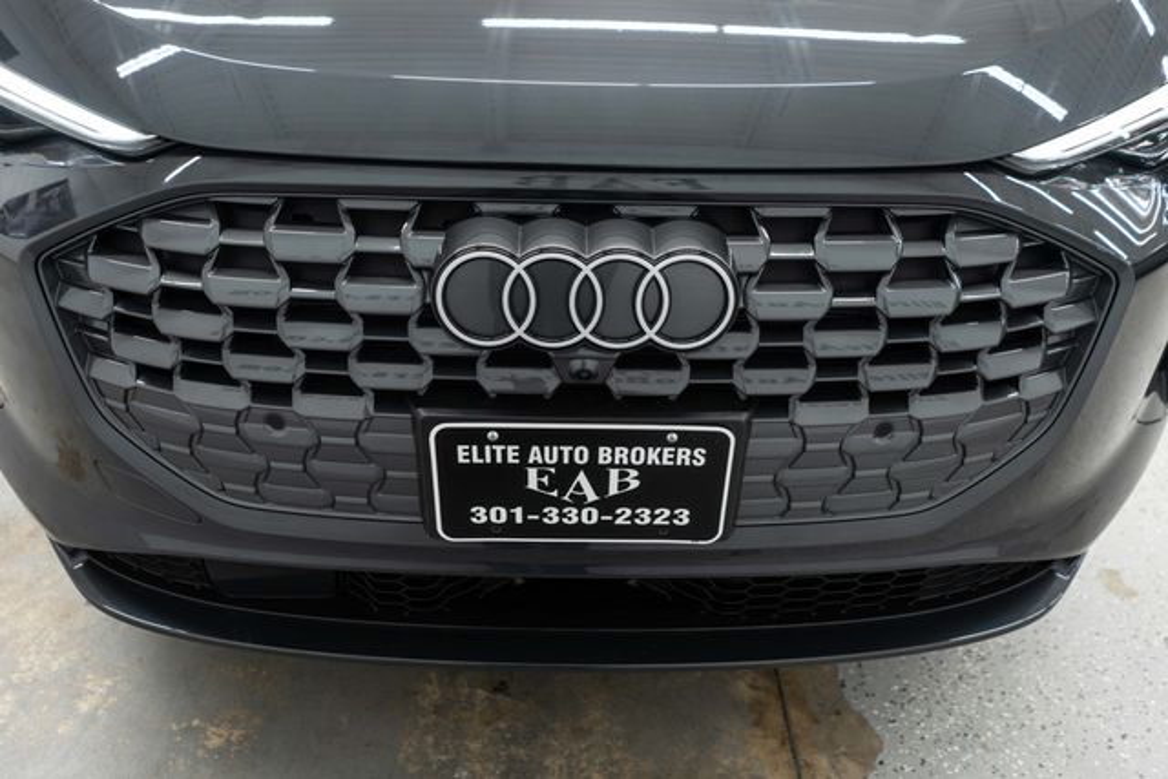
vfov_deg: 46.4
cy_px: 390
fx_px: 909
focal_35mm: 28
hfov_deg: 65.5
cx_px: 584
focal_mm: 28
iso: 400
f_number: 3.2
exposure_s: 1/50
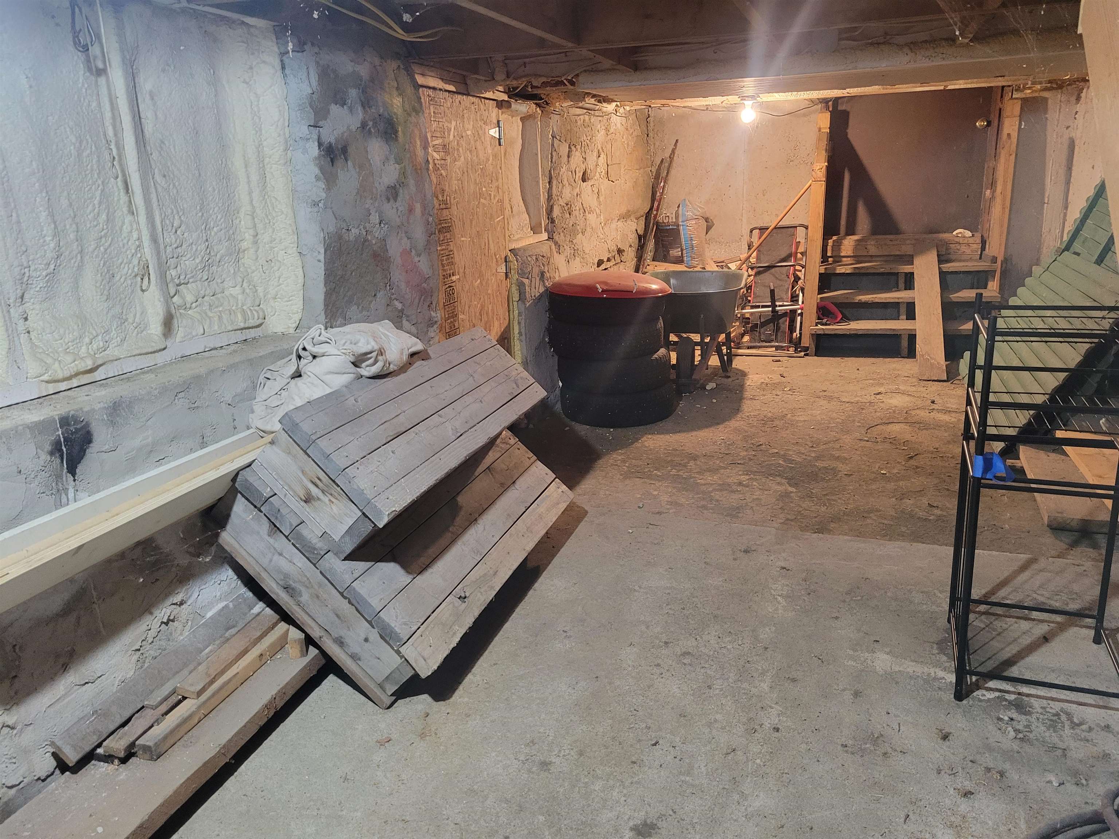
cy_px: 420
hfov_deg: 67.3
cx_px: 560
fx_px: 840
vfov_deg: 53.1
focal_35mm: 26
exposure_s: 1/30
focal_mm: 5.4
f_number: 1.8
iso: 500
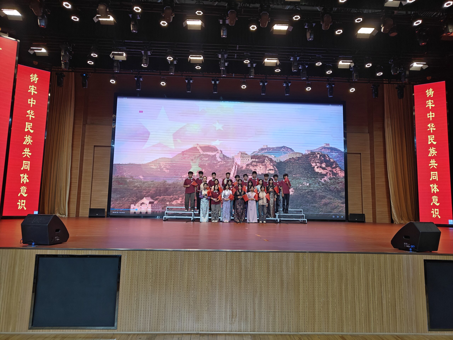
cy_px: 170
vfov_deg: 56.8
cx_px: 226
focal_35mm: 24
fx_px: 314
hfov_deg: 71.6
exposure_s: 1/137
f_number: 1.8
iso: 50
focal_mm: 5.59
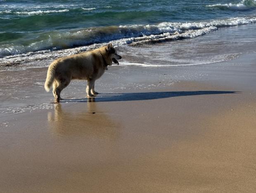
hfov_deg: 39.6
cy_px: 96
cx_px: 128
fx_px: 356
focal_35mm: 48
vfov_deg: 30.3
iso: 64
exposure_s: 1/4975
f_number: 1.78
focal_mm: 6.76
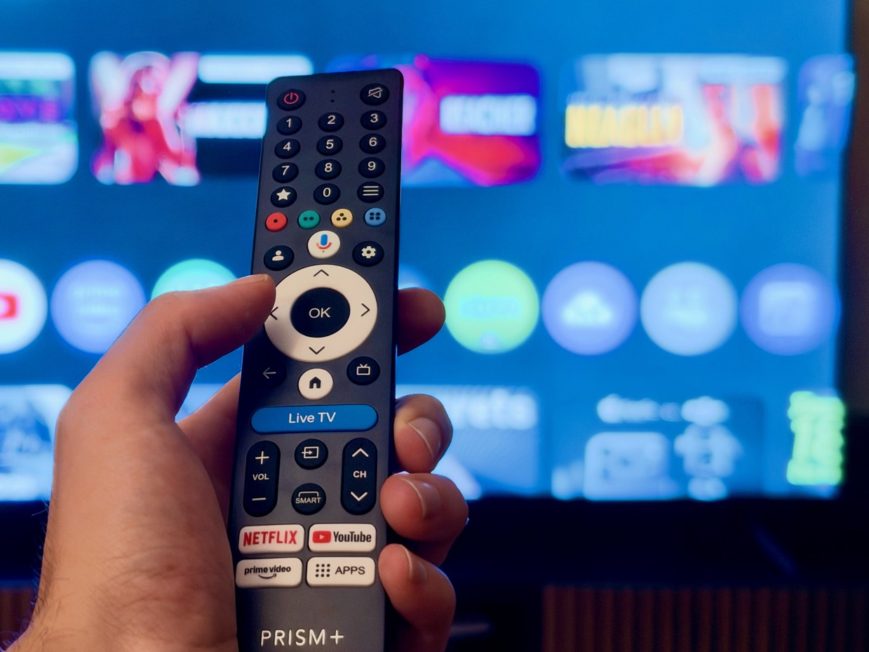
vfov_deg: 23.6
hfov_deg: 31.0
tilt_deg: -4.8
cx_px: 319
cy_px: 270
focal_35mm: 62
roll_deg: -0.1
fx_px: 1556
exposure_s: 1/30
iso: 400
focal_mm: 6.93
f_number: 1.48
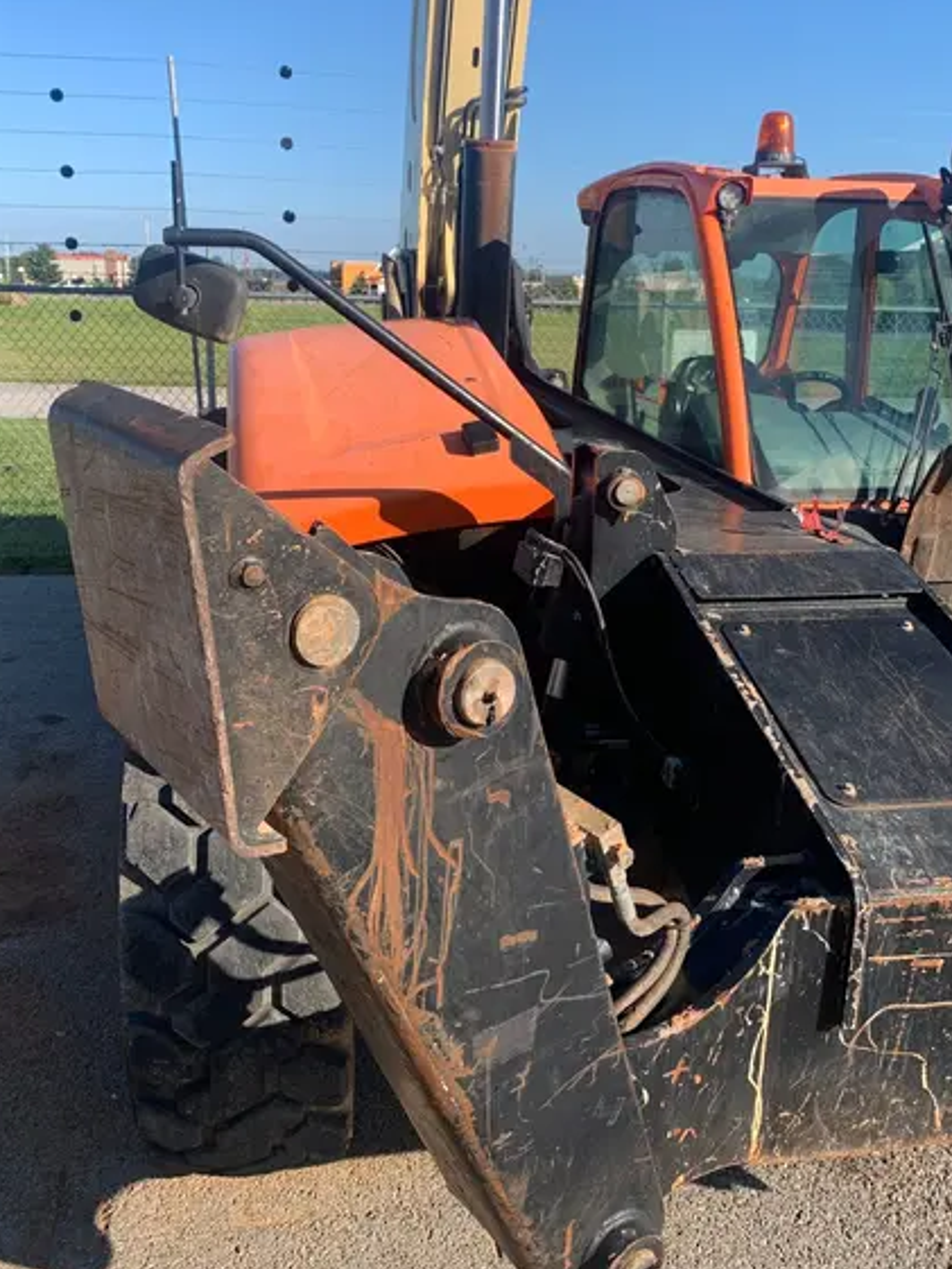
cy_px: 619
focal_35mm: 34
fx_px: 1246
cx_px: 479
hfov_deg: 41.8
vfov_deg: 53.9
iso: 25
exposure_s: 1/1250
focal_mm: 4.25
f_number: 1.8
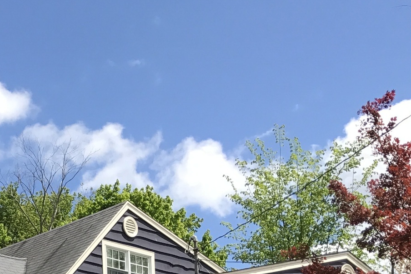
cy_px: 479
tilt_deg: +5.3
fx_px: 1130
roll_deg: +1.9
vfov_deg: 12.7
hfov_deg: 19.8
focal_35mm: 99
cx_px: -28
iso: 20
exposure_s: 1/1650
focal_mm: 3.99
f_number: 1.8
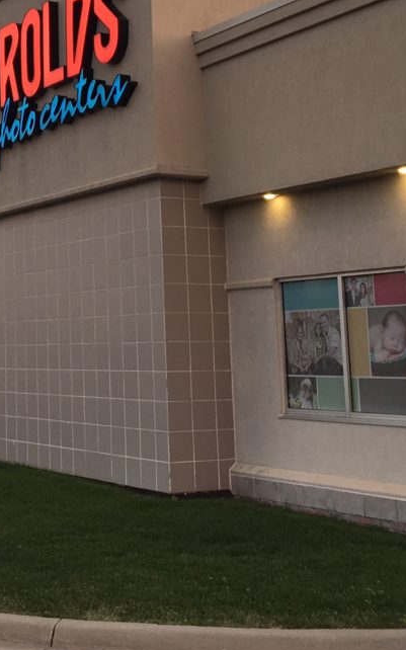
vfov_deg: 30.1
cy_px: 158
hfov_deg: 19.0
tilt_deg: +10.4
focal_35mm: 67
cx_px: 33
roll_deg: +0.8
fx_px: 1187
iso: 25
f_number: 2.2
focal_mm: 4.15
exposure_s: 1/60
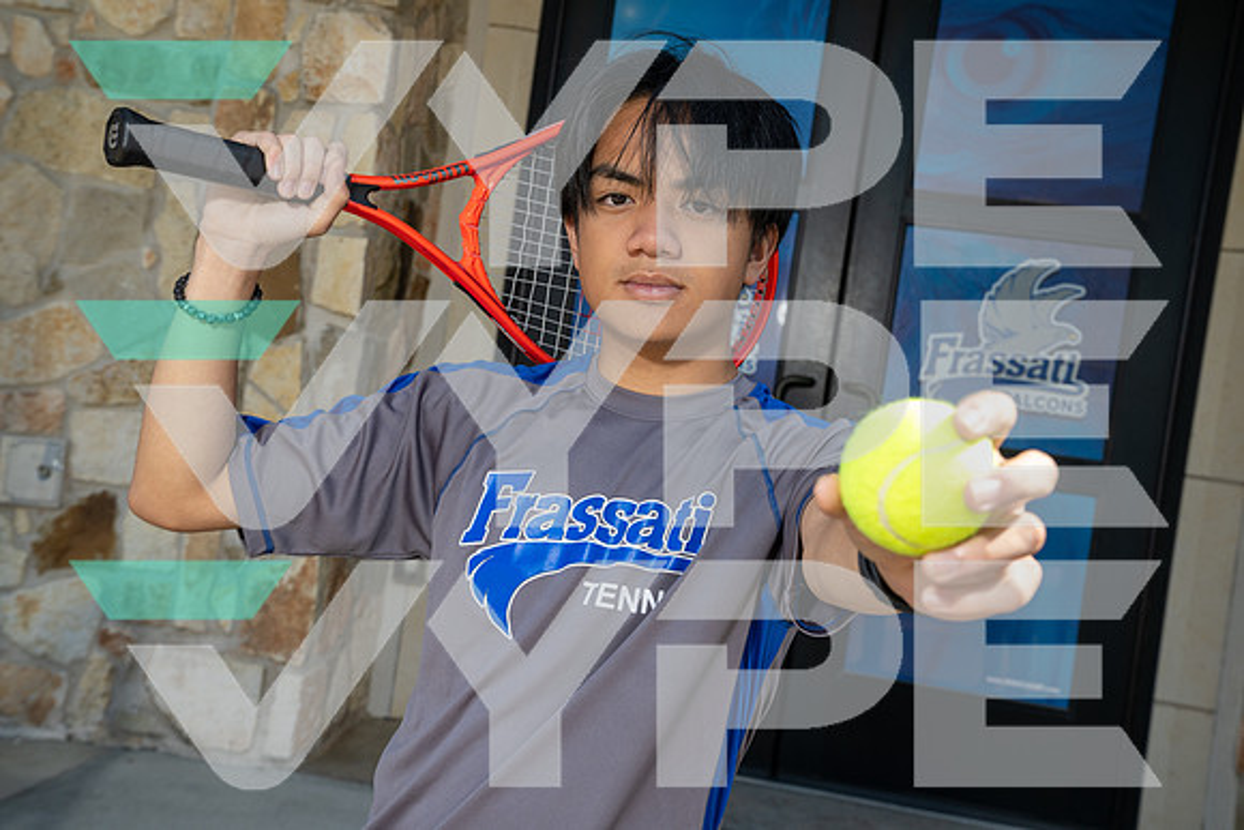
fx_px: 1590
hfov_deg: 42.7
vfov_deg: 29.3
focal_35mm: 46
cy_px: 415
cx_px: 622
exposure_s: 1/250
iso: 200
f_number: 8
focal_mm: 46
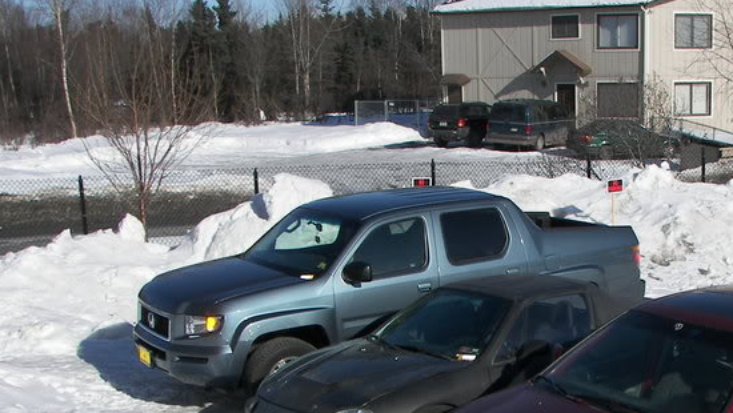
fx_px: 1108
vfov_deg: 20.9
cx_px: 492
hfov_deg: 36.2
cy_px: 334
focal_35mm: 57
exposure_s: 1/1000
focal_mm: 6
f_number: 4
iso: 50
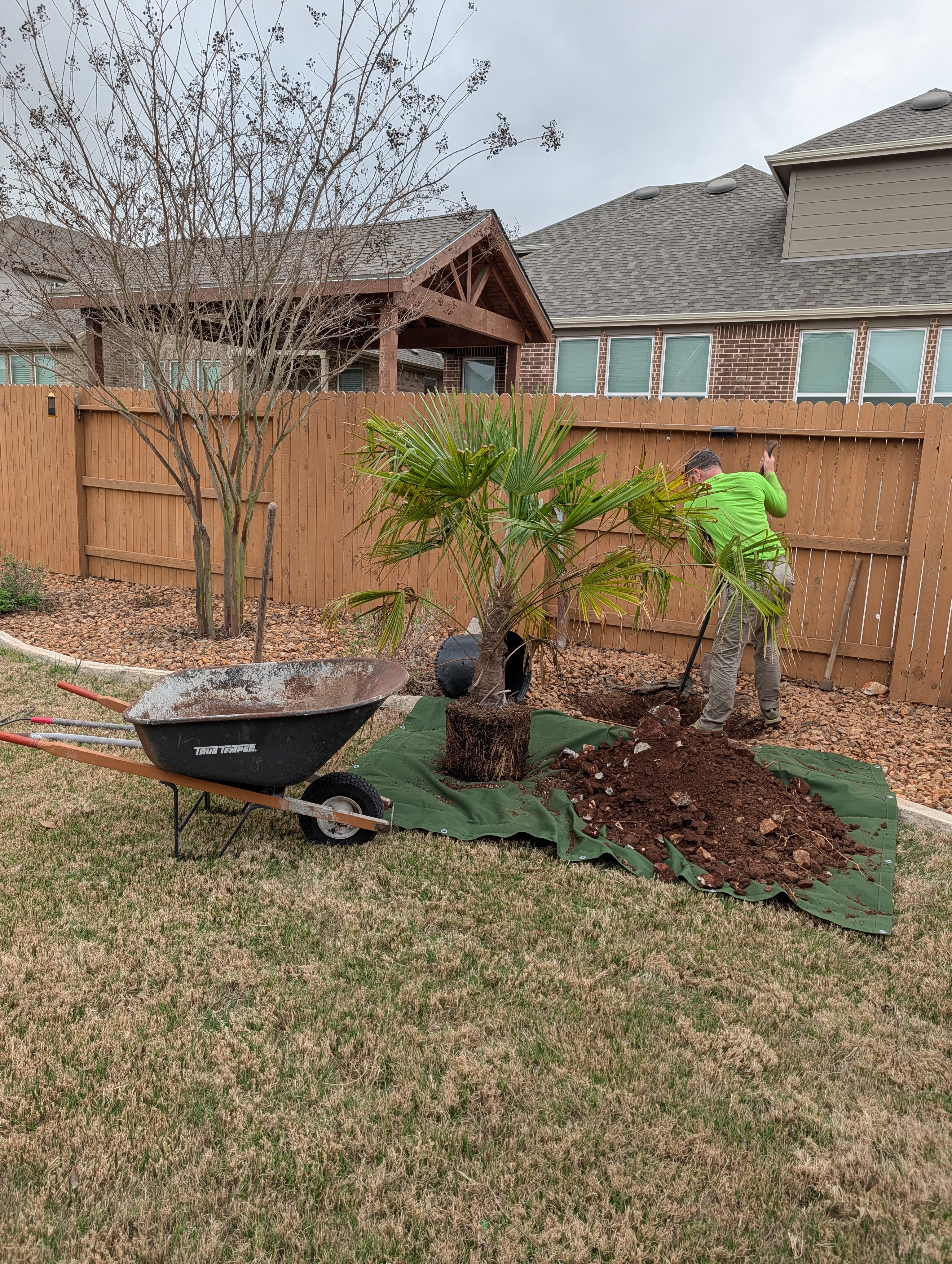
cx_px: 476
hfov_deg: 56.9
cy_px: 632
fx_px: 878
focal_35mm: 24
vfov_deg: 71.5
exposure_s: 1/270
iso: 22
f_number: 1.68
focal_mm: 6.9
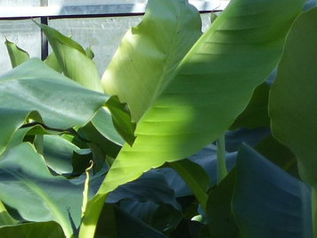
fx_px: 2060
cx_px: -350
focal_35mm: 225
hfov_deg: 8.3
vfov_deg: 6.6
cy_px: 290
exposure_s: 1/320
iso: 100
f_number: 4
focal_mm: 9.1
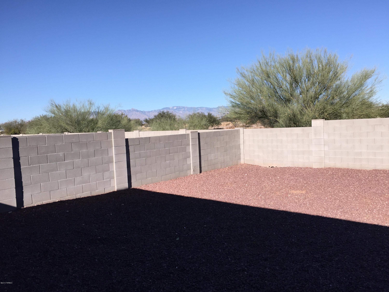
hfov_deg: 61.7
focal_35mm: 29
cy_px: 146
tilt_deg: -4.0
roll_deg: +2.4
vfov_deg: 48.2
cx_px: 194
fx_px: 326
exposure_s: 1/2198
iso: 40
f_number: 2.2
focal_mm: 4.15
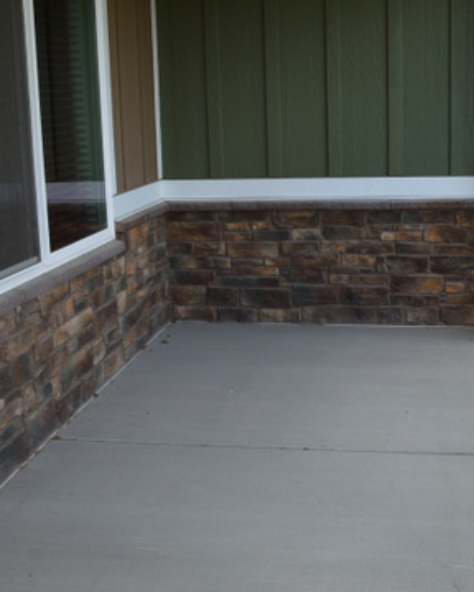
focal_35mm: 45
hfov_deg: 33.2
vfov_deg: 41.0
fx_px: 789
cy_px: 245
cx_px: 308
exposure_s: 1/200
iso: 400
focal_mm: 18
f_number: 10
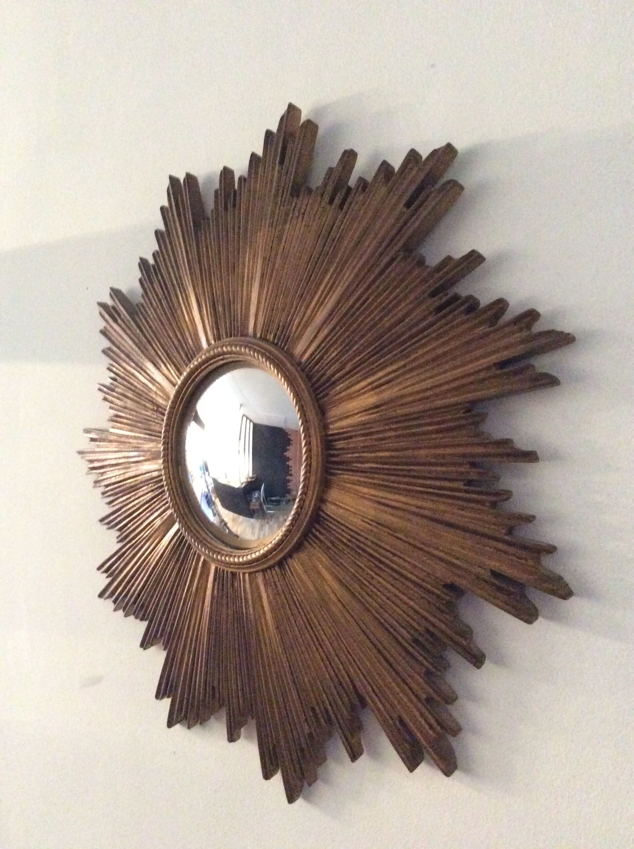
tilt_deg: -1.1
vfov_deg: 56.9
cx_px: 317
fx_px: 784
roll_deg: -1.5
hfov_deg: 44.1
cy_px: 424
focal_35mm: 32
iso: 640
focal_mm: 3.3
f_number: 2.4
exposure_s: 1/17
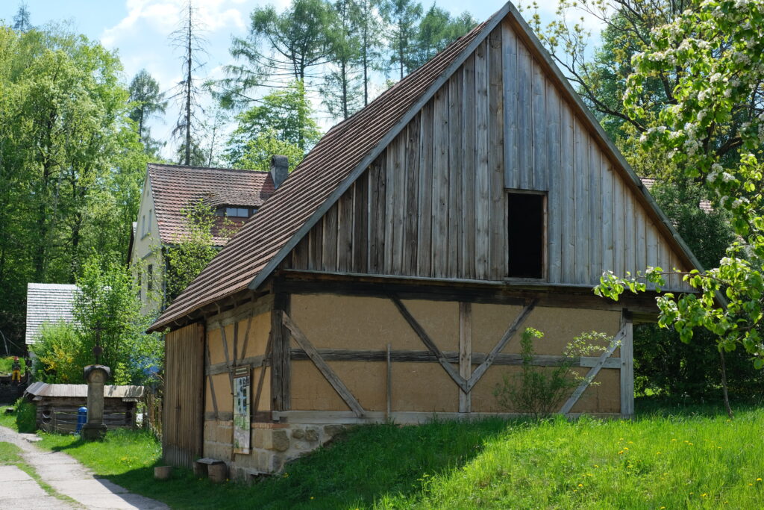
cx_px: 382
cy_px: 255
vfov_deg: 25.5
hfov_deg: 37.5
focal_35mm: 53
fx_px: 1125
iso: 320
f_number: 5
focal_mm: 35
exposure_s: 1/850
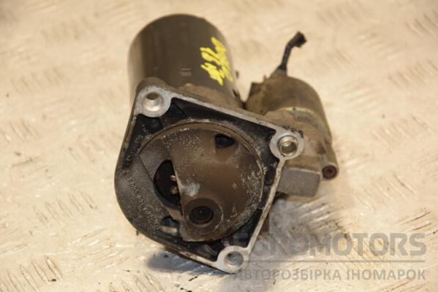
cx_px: 220
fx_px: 1691
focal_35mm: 139
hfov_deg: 14.8
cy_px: 146
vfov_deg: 9.9
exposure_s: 1/100
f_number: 5.6
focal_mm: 92
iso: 800
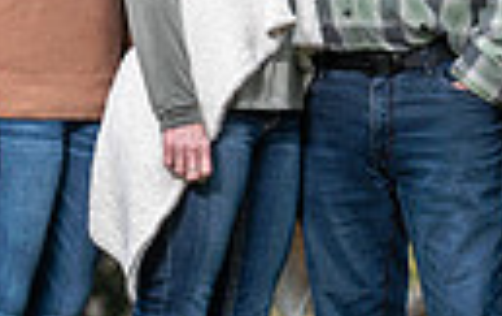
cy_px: 10
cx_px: 397
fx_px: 6576
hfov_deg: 4.4
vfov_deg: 2.7
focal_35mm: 480
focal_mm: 105
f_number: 4
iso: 200
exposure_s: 1/125
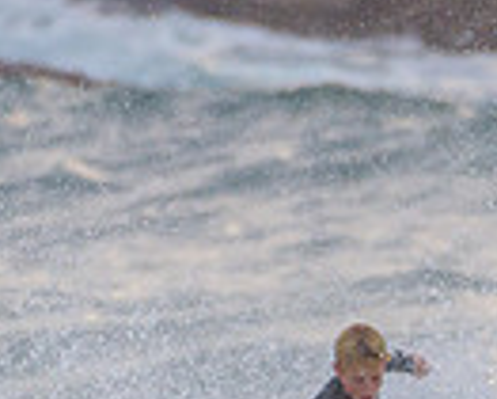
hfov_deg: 0.8
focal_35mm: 2541
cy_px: 626
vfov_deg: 0.6
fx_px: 37404
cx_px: 456
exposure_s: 1/1250
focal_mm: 500
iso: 400
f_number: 5.6
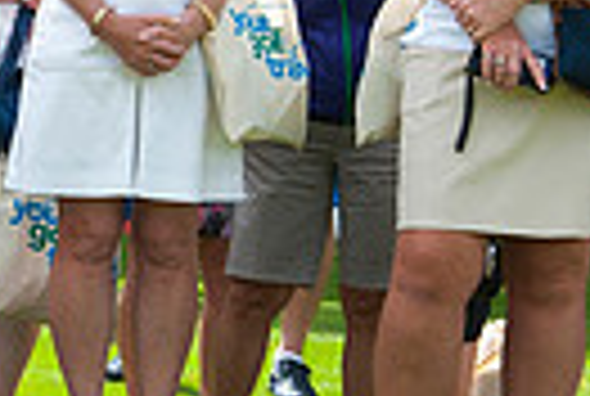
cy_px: 52
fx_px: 3269
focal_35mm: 199
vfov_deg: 6.9
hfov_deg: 9.6
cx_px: -595
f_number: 5.6
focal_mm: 45
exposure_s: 1/1250
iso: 400
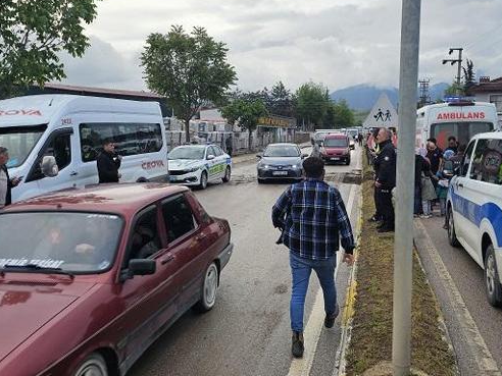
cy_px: 165
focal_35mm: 36
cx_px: 273
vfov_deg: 39.6
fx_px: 522
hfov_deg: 51.3
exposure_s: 1/209
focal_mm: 6.3
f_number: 1.7
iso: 20
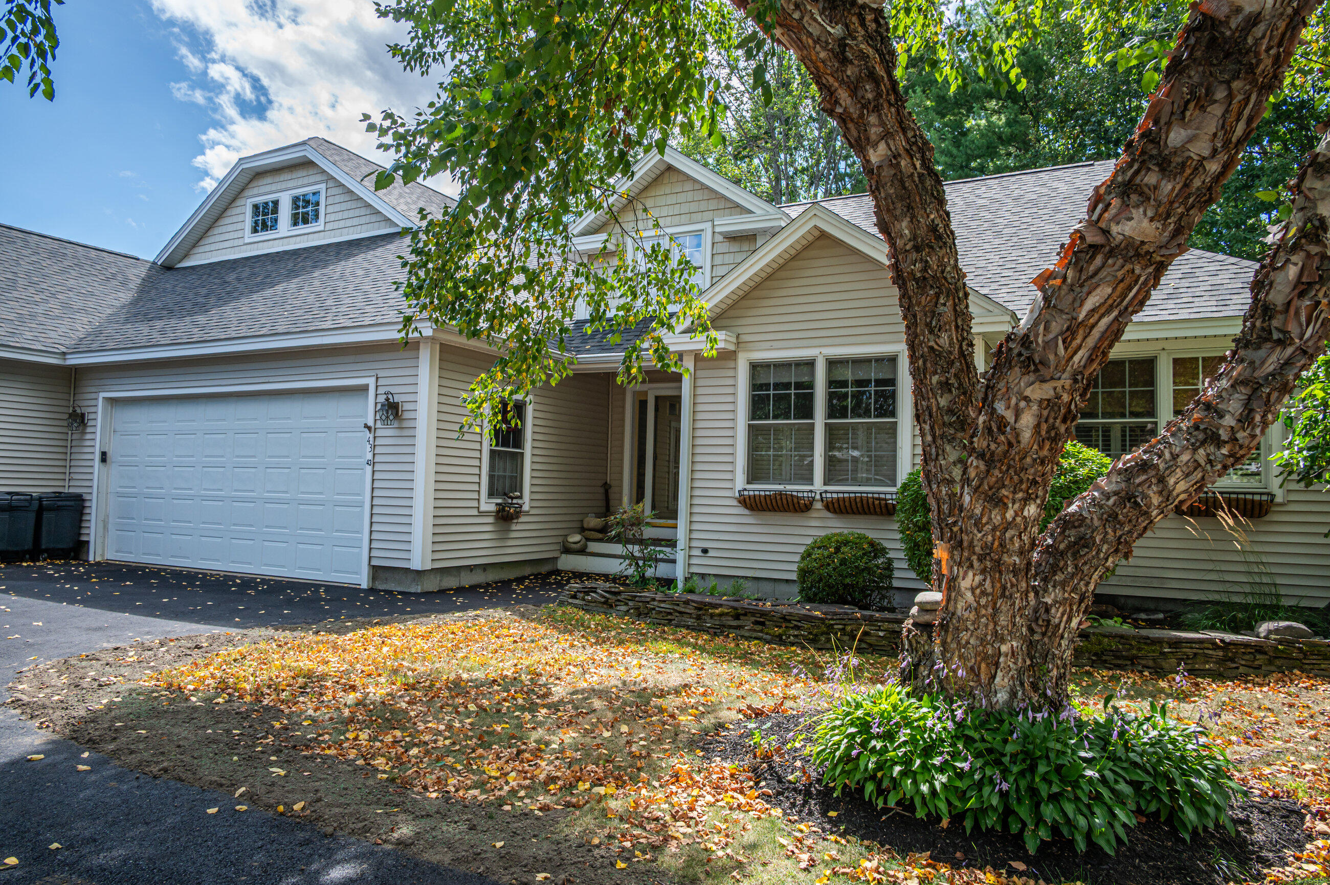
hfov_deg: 73.8
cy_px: 442
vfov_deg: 53.1
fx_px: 886
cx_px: 665
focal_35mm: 24
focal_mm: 24
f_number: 11
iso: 280
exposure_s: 1/200
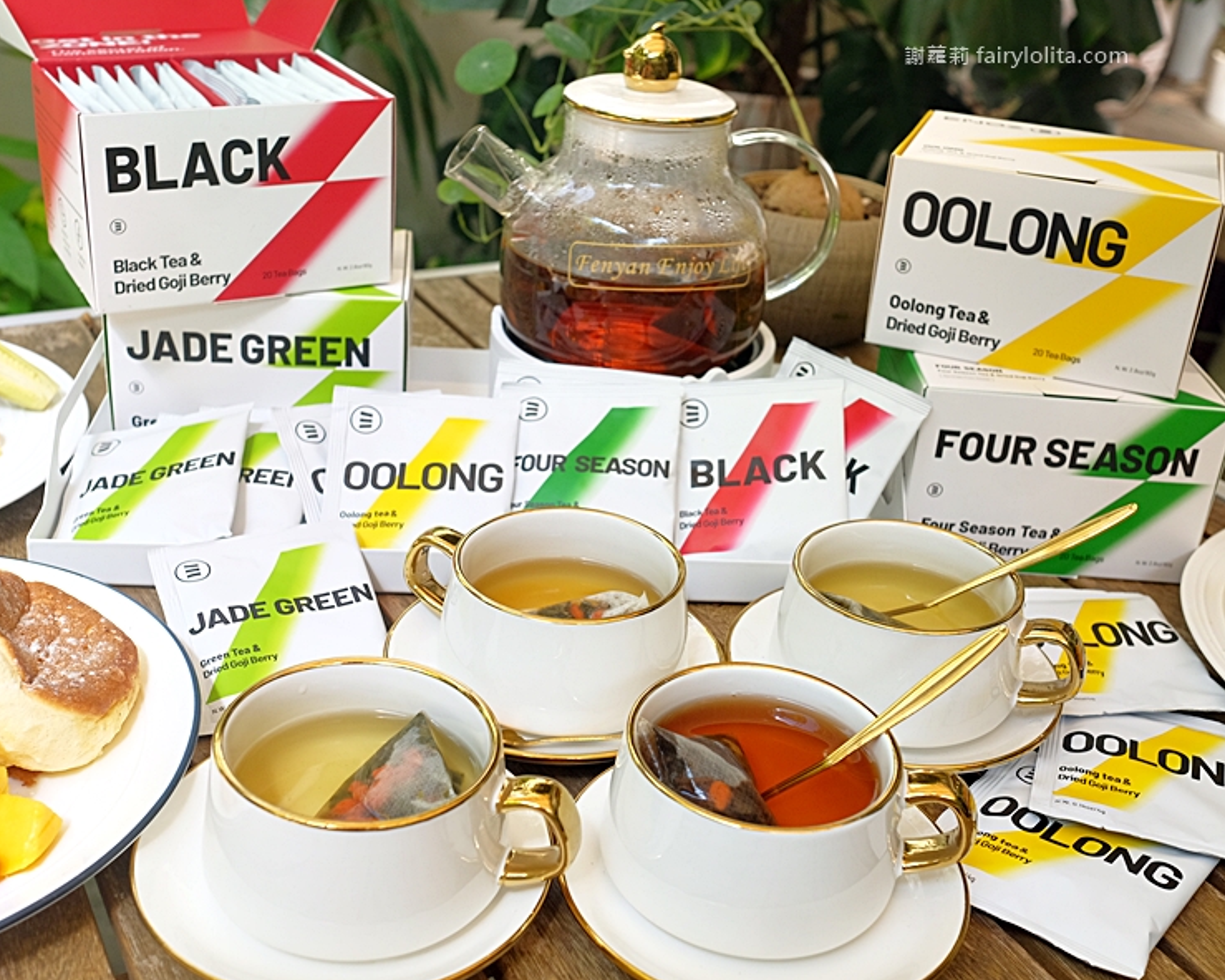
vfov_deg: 37.3
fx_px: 1450
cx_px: 582
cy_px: 492
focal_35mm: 40
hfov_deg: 45.8
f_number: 5
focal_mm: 23
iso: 500
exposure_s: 1/180
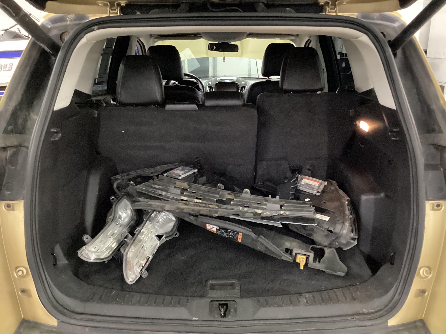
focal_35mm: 31
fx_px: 399
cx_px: 223
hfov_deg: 58.4
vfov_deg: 45.4
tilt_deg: -19.2
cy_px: 167
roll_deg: +0.2
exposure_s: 1/15
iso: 640
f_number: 2.4
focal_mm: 3.3
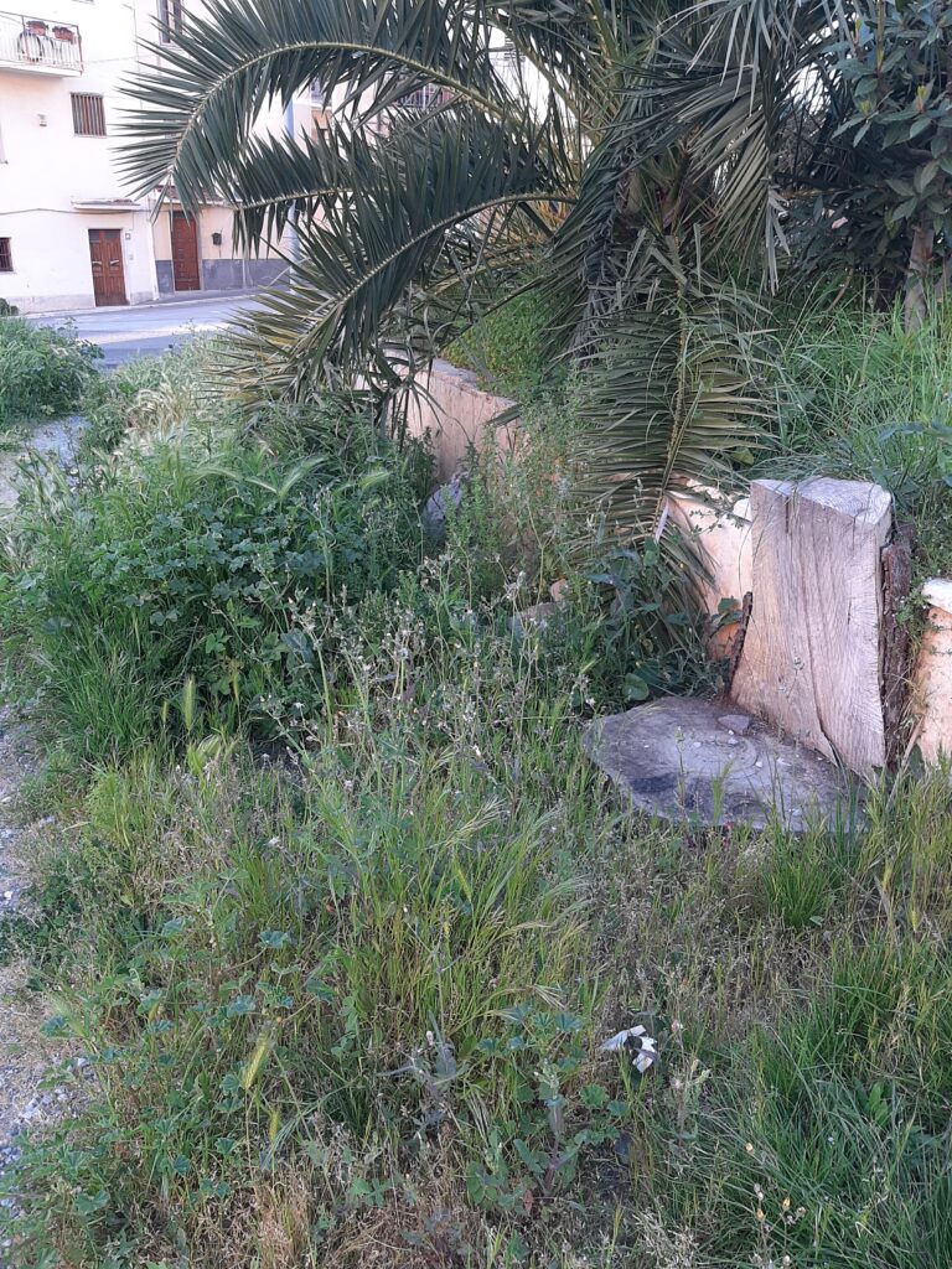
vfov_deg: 65.3
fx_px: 990
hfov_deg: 51.4
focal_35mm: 27
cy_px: 634
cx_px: 476
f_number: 1.7
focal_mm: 3.93
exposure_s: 1/100
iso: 64
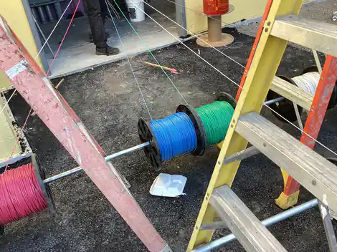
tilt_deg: -32.6
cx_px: 168
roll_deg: +3.3
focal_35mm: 33
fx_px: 321
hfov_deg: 55.4
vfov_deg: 42.9
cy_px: 128
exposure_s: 1/147
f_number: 2.4
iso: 25
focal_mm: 3.3
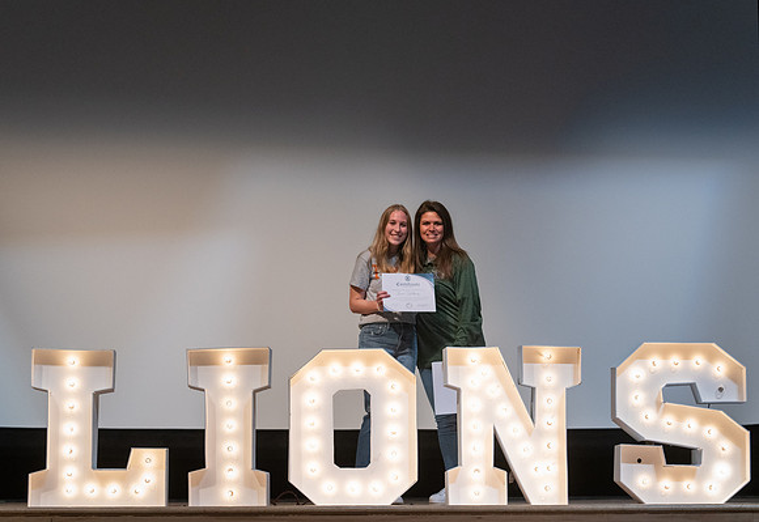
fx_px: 1741
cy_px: 285
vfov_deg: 17.1
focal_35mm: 82
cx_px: 392
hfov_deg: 24.6
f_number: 4
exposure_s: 1/320
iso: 5000
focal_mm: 70
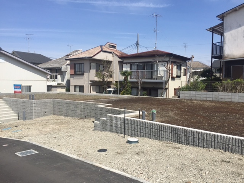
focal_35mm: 29
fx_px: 204
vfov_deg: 48.2
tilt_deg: -2.4
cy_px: 92
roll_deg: -1.4
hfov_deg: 61.7
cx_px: 122
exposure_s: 1/2475
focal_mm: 4.15
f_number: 2.2
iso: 32
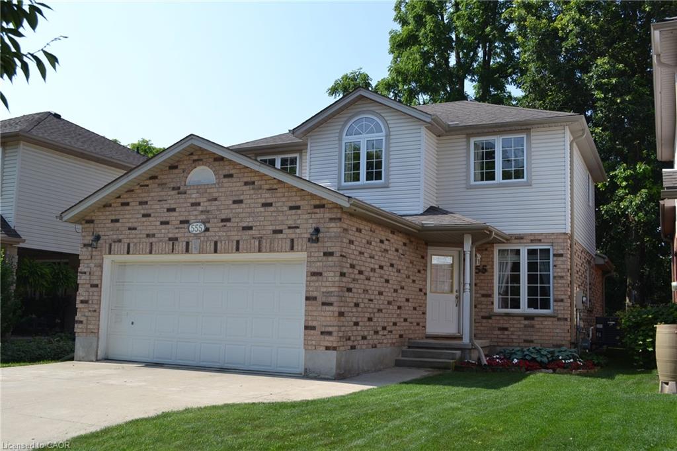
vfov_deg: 36.8
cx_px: 338
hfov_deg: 53.1
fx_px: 677
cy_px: 226
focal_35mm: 36
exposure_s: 1/200
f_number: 7.1
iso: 100
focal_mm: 24
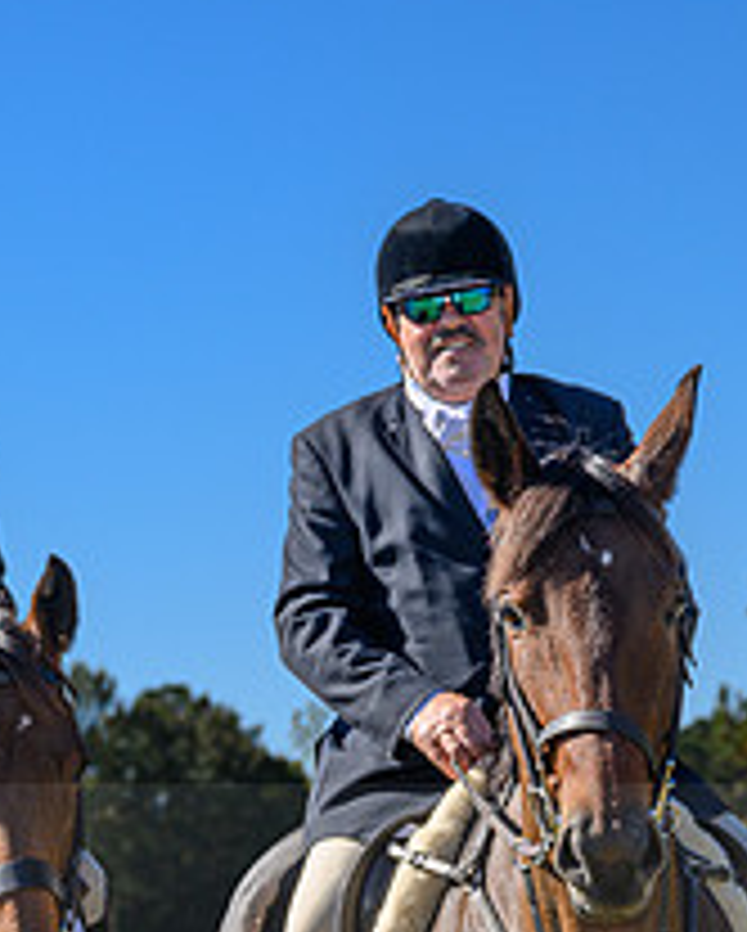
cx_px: -85
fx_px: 5353
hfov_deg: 7.9
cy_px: 949
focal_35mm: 194
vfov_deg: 9.9
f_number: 5
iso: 64
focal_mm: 59
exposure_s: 1/500
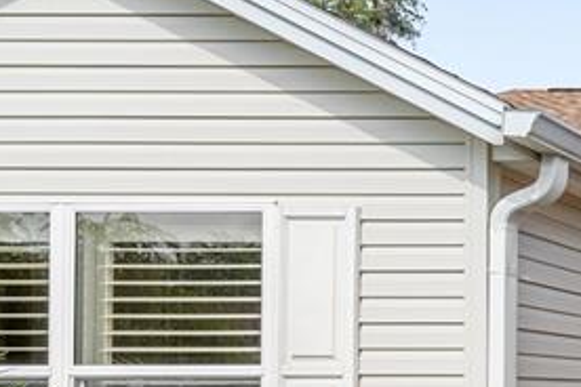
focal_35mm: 52
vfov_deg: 24.7
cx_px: 1036
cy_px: 391
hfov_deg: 22.5
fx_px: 839
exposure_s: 1/800
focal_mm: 14
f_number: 8
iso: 400
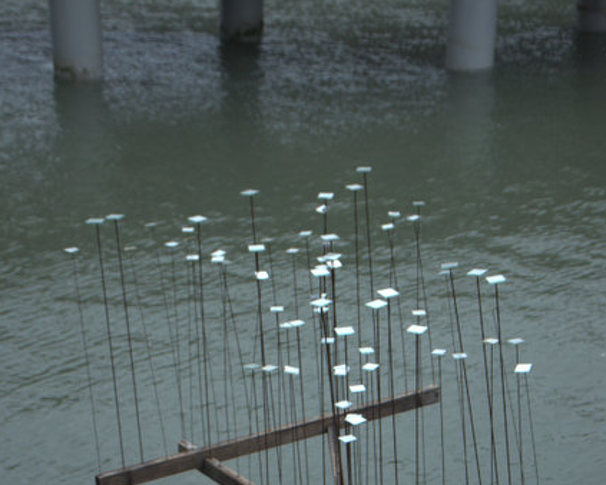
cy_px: 375
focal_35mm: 96
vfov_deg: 16.0
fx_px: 1718
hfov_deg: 20.0
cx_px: 302
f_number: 4.8
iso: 220
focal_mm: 45
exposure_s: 1/250
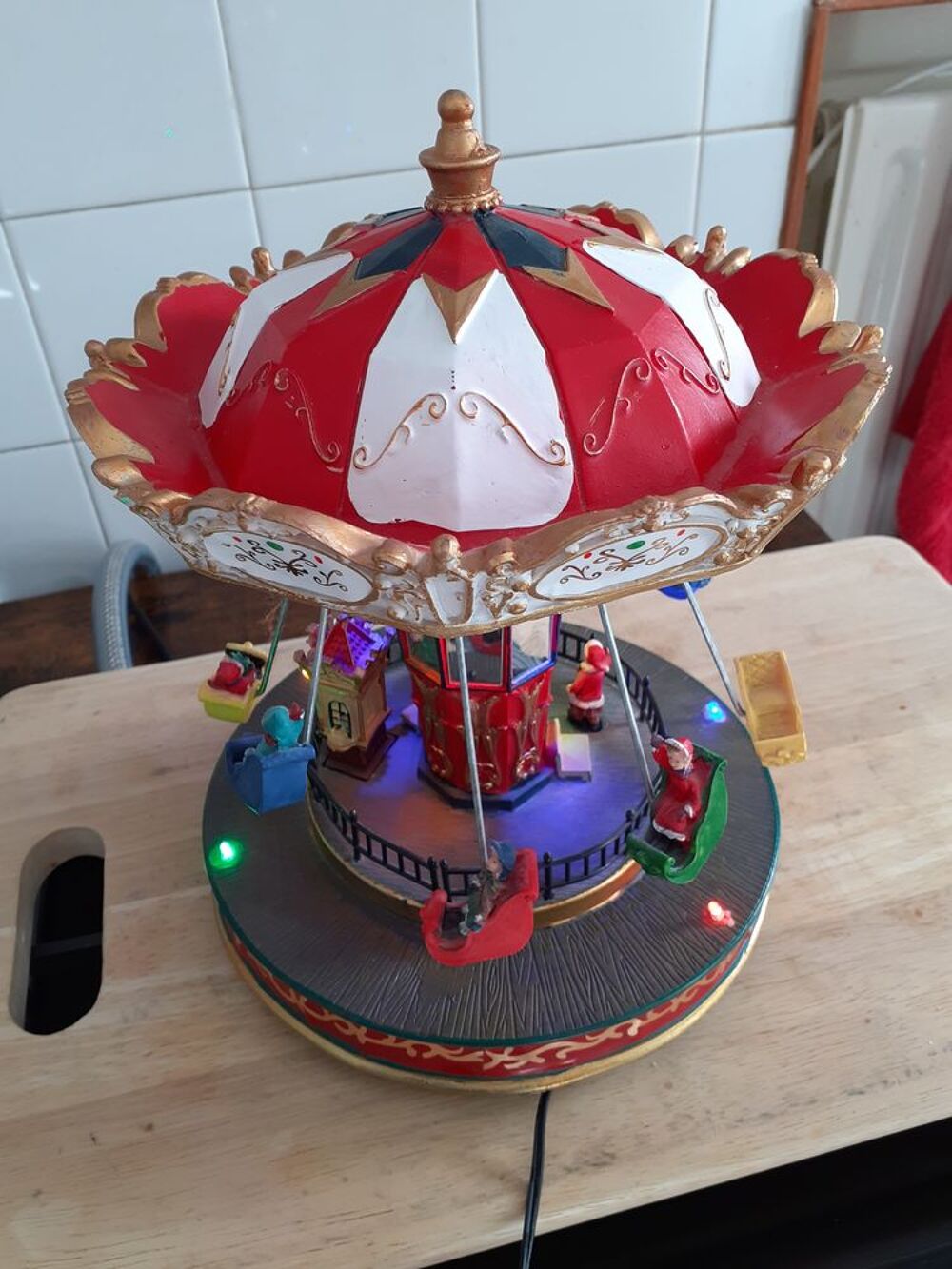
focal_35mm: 27
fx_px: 990
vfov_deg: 65.3
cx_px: 476
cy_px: 634
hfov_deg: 51.4
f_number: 1.9
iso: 50
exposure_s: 1/50
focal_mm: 3.6
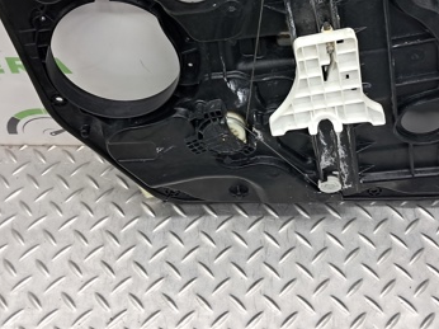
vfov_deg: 28.3
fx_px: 634
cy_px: 53
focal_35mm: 50
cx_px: 255
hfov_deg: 38.1
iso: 160
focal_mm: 4
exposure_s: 1/50
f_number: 1.8
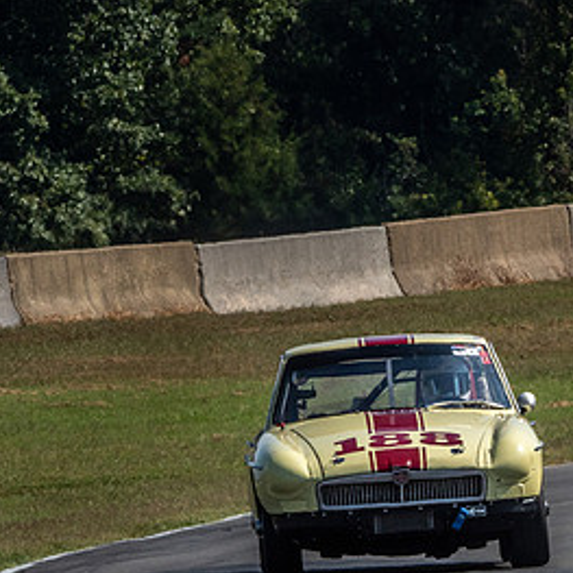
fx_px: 21968
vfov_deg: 1.5
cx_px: 577
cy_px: 437
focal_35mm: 1173
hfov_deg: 1.5
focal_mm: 300
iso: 400
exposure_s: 1/500
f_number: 18
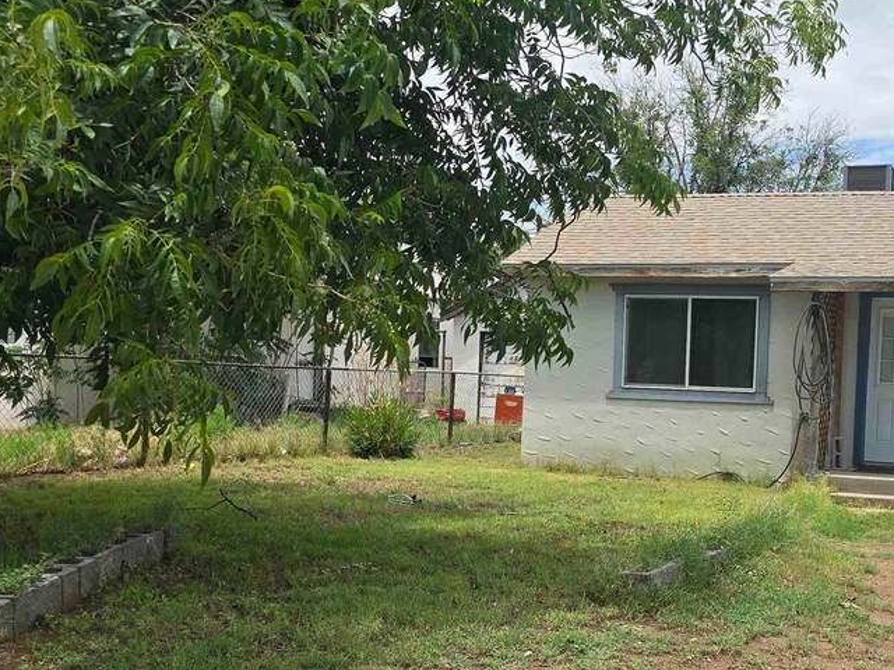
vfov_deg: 31.4
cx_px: 700
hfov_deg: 39.8
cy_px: 406
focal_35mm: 46
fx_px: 1188
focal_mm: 6.3
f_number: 1.7
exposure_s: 1/775
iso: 12
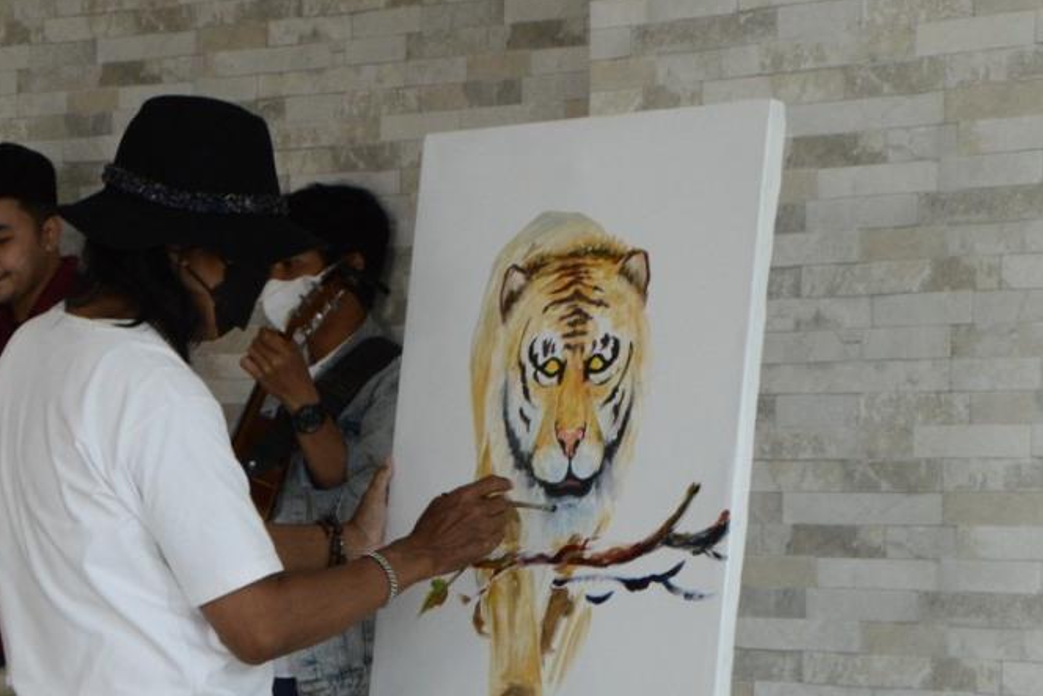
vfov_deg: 11.1
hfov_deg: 16.6
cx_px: 377
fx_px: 3564
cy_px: 452
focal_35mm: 123
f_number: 13
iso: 1600
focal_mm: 62
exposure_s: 1/60
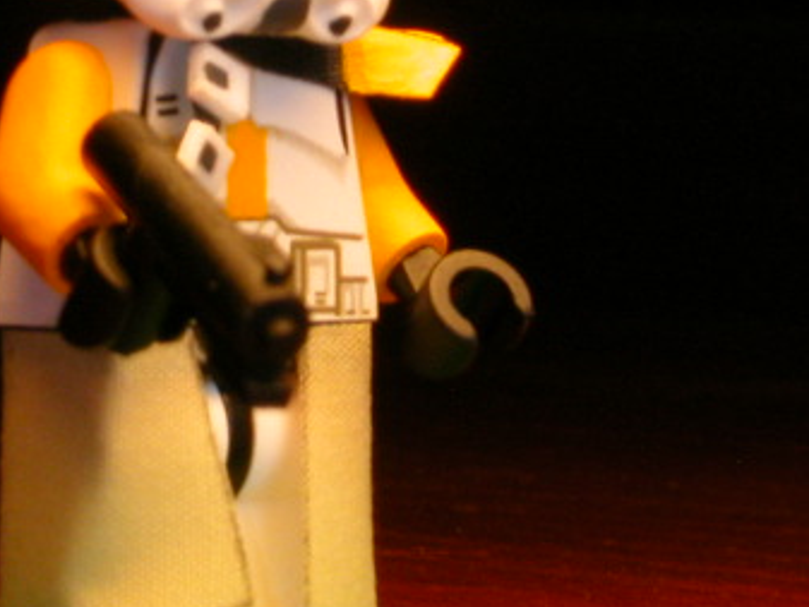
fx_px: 4933
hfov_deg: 9.4
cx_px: 257
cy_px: 178
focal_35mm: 211
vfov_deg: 7.0
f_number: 8
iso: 100
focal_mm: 16.8
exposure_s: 1/30
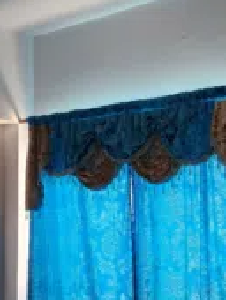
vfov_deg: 35.0
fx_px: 469
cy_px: 208
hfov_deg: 26.0
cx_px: 214
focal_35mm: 54
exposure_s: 1/100
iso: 640
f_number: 1.8
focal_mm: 6.4
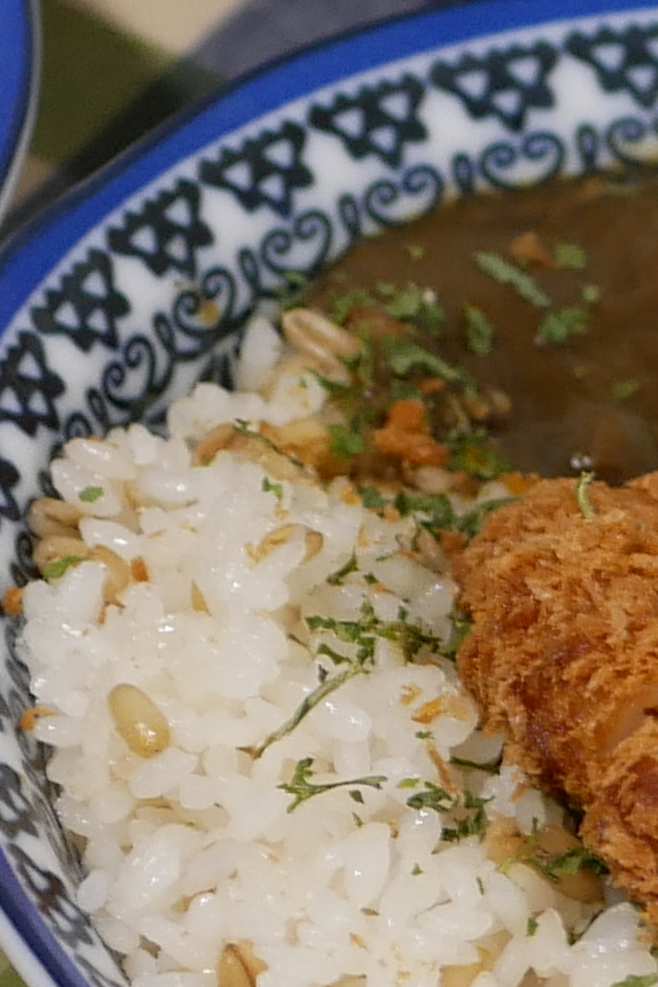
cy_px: 772
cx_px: 570
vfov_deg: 3.7
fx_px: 15270
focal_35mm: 557
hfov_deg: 2.5
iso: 400
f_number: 2.8
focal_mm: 43
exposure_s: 1/13
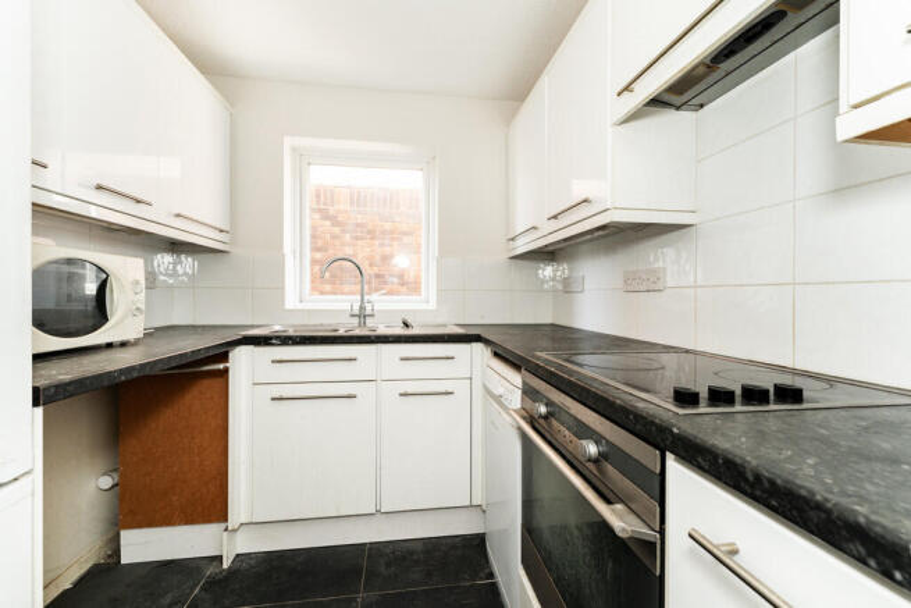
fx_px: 354
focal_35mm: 14
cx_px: 456
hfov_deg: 104.2
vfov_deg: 81.2
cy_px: 304
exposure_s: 1/80
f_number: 6.3
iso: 640
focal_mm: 14
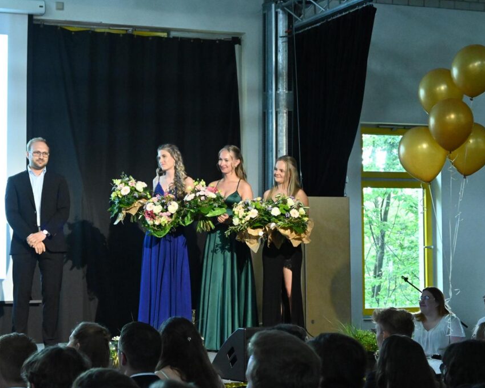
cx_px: 219
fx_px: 1220
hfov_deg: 22.5
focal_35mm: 85
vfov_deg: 18.1
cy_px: 194
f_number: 6.3
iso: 10000
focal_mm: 50
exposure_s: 1/25
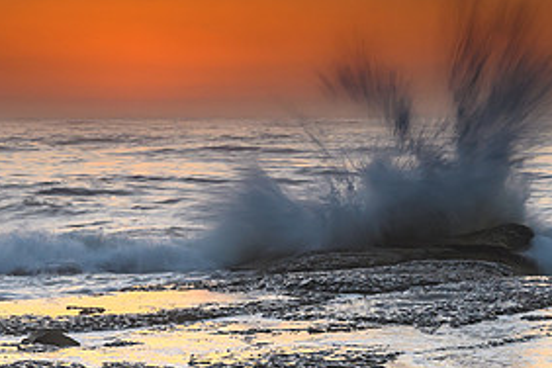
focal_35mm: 181
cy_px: 228
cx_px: 165
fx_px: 2775
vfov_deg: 7.6
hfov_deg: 11.3
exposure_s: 1/8
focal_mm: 55
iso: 400
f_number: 5
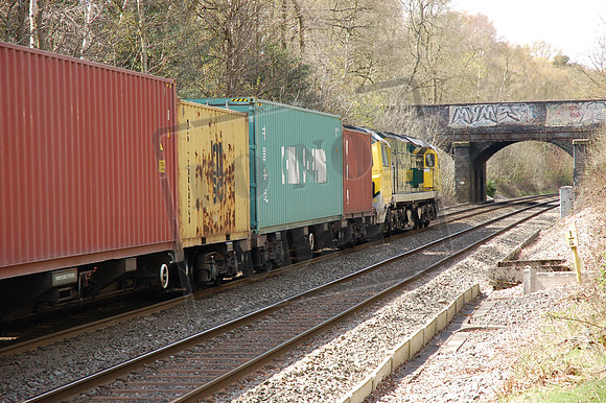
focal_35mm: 105
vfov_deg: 13.0
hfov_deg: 19.5
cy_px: 202
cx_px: 303
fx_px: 1766
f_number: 4.5
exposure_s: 1/320
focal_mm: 70
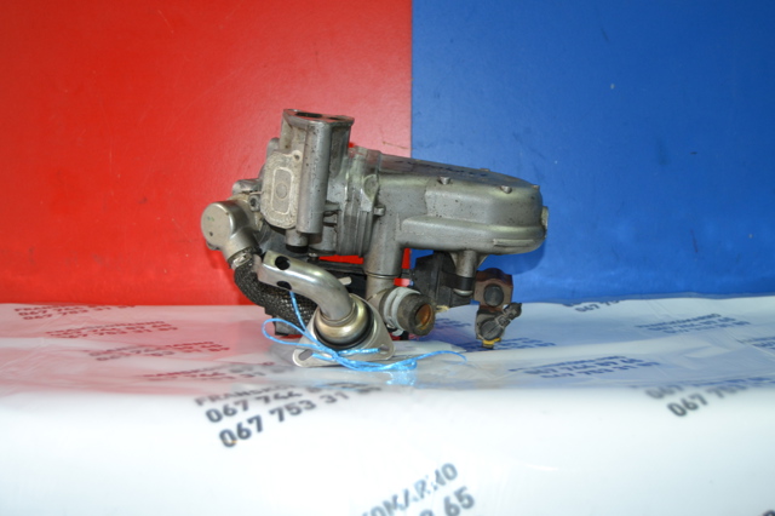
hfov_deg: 38.9
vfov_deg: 26.5
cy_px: 258
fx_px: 1097
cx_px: 388
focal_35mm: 51
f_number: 4.5
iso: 800
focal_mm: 34
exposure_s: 1/60
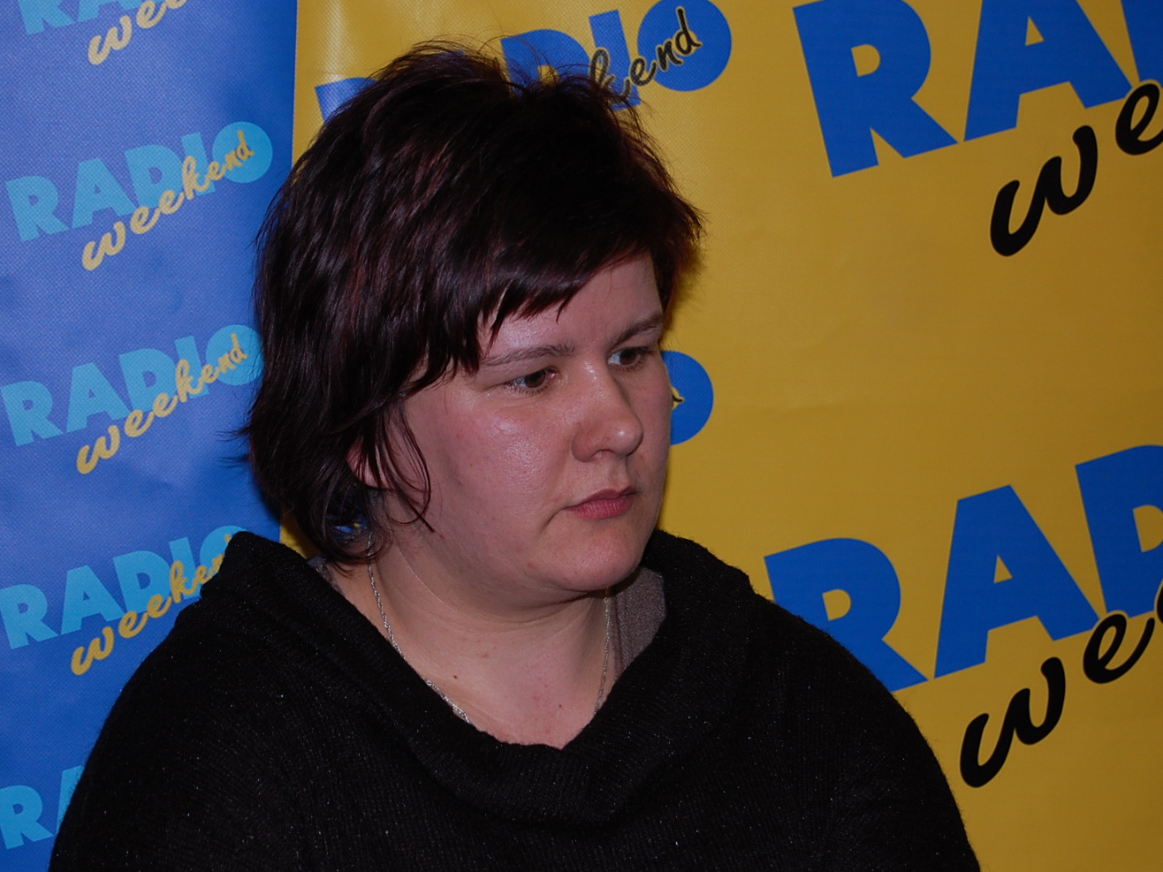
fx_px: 3042
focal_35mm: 91
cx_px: 566
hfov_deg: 21.6
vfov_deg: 16.3
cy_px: 431
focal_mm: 55
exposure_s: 1/60
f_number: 5.6
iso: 400
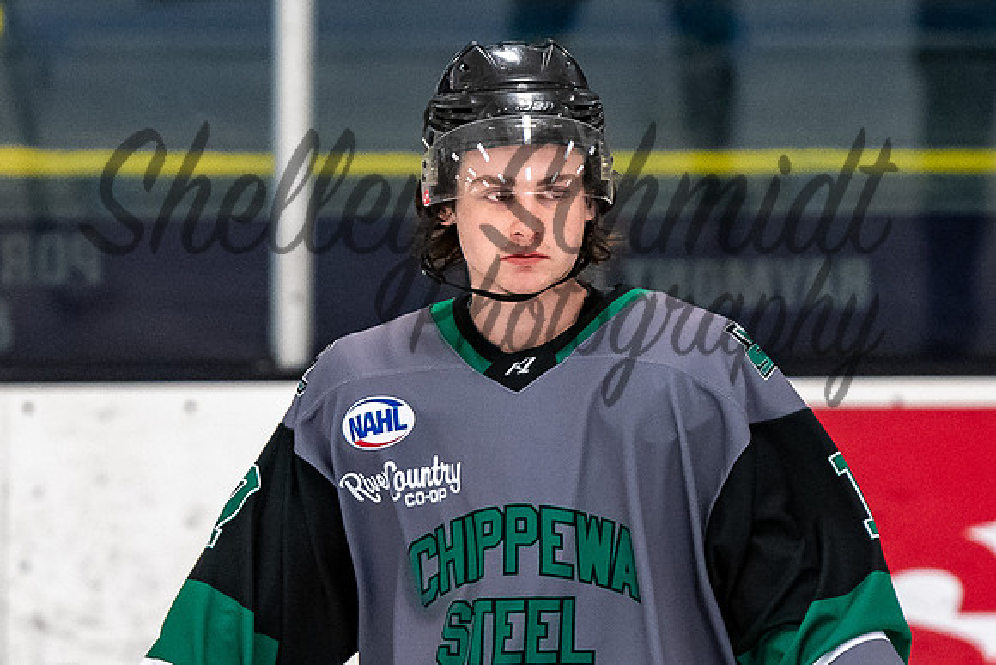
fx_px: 18022
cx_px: 553
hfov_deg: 3.2
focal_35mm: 651
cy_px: 281
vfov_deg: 2.1
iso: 2500
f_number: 3.5
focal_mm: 200
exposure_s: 1/800
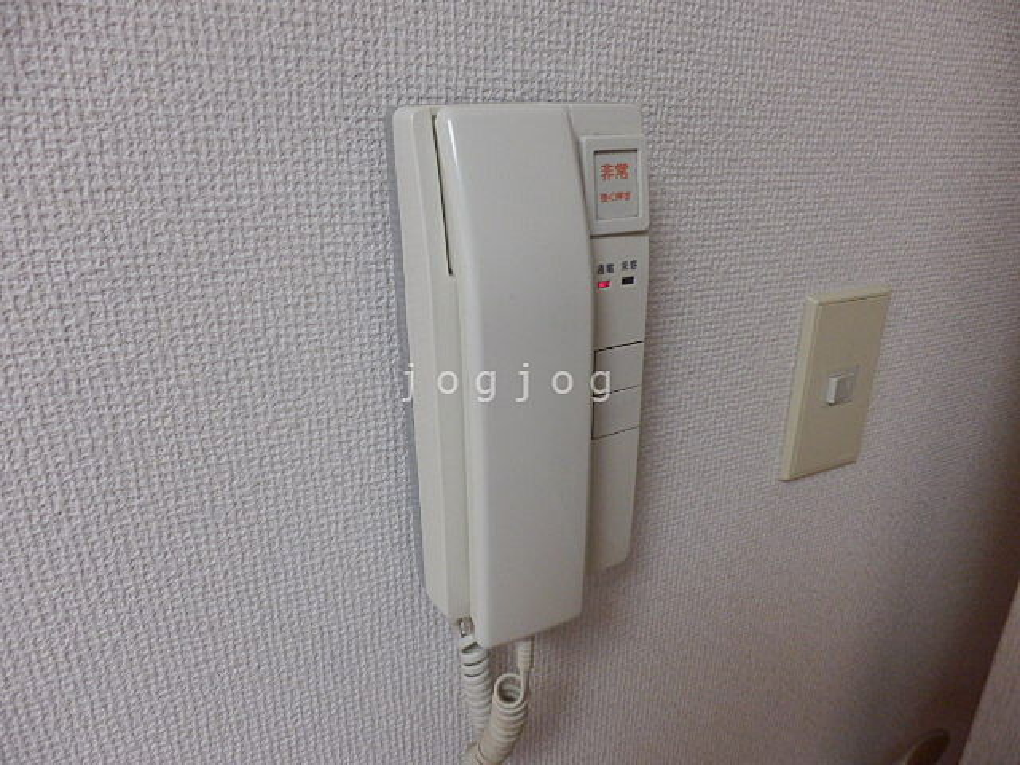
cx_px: 510
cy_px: 382
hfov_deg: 71.6
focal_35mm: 24
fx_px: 707
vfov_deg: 56.8
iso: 320
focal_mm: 4.2
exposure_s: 1/30
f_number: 3
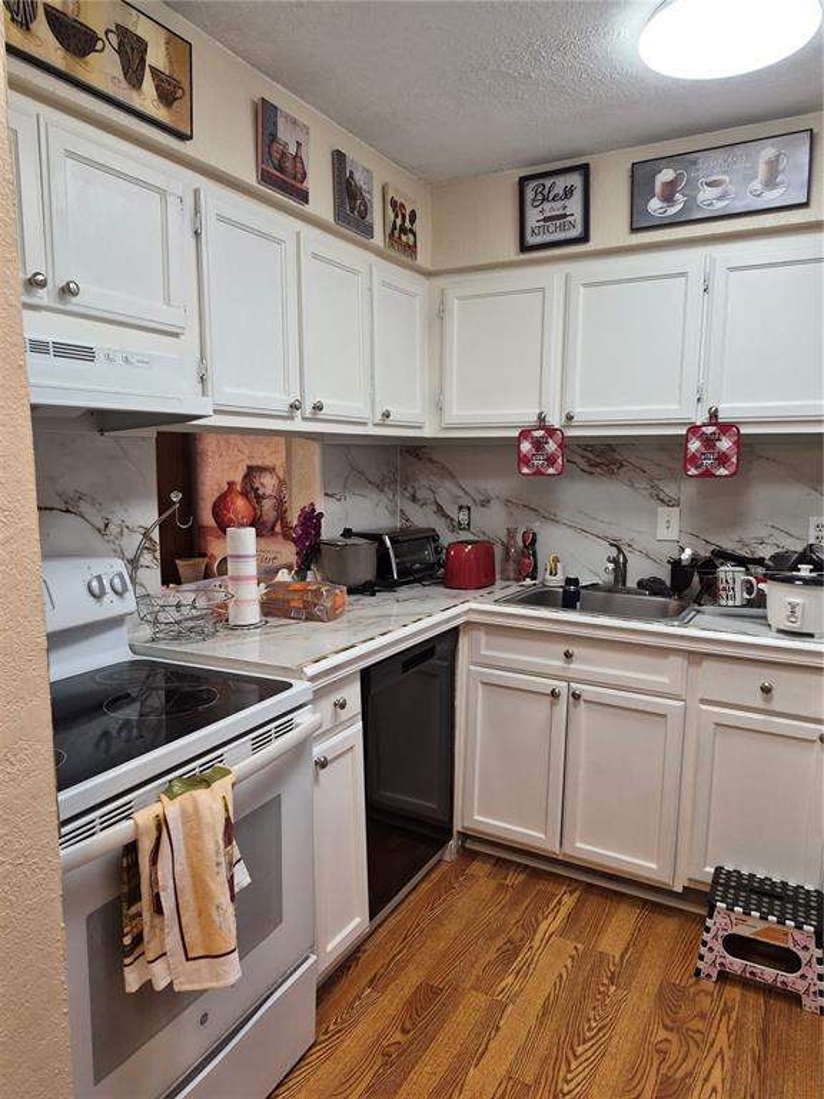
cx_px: 412
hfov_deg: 58.9
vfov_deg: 73.9
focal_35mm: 23
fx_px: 730
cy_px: 550
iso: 160
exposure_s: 1/120
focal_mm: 5.4
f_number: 1.8
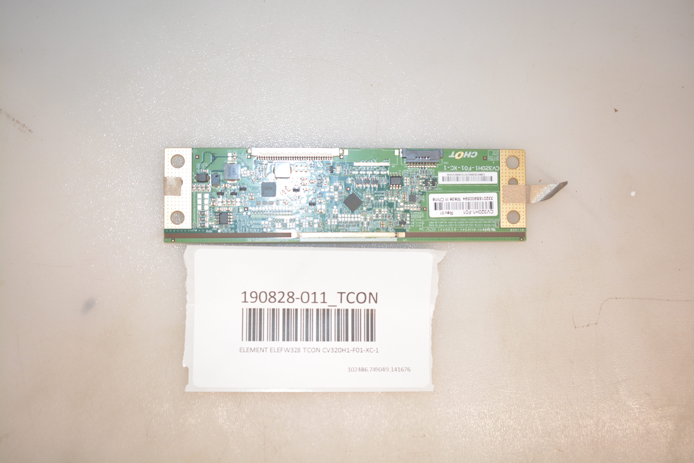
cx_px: 347
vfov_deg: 31.9
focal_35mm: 42
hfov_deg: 46.4
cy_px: 232
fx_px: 810
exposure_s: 1/200
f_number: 4.2
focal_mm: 28
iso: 1000
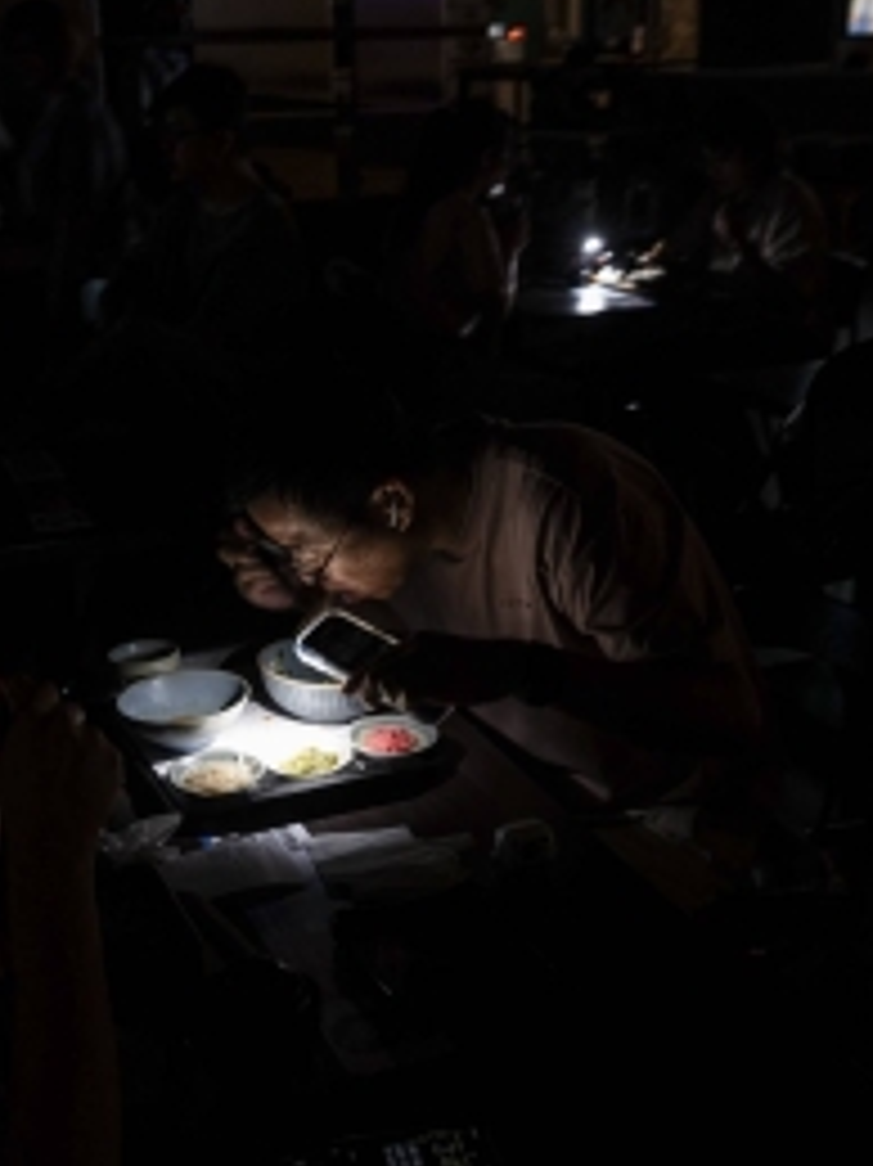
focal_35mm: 49
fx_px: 1649
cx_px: 364
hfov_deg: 29.6
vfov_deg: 38.9
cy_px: 585
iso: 1250
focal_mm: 33
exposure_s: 1/25
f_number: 4
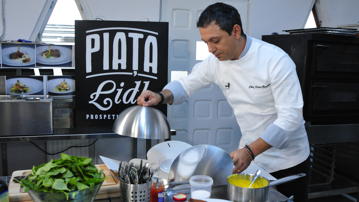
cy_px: 95
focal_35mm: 38
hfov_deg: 52.8
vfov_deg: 31.2
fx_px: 362
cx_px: 181
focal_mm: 24
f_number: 5
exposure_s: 1/200
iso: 2000
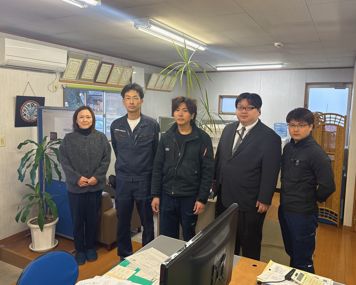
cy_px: 134
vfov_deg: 51.5
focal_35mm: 28
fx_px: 295
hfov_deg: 62.2
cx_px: 187
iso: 250
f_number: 1.78
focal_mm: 6.76
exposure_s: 1/100
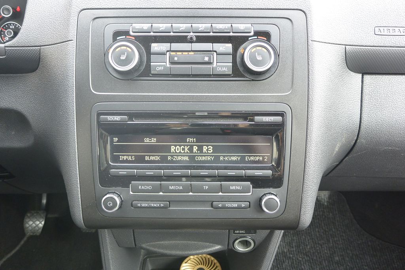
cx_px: 202
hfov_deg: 67.4
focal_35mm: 27
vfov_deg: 47.9
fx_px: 304
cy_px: 135
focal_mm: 10
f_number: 3.5
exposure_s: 1/60
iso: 450
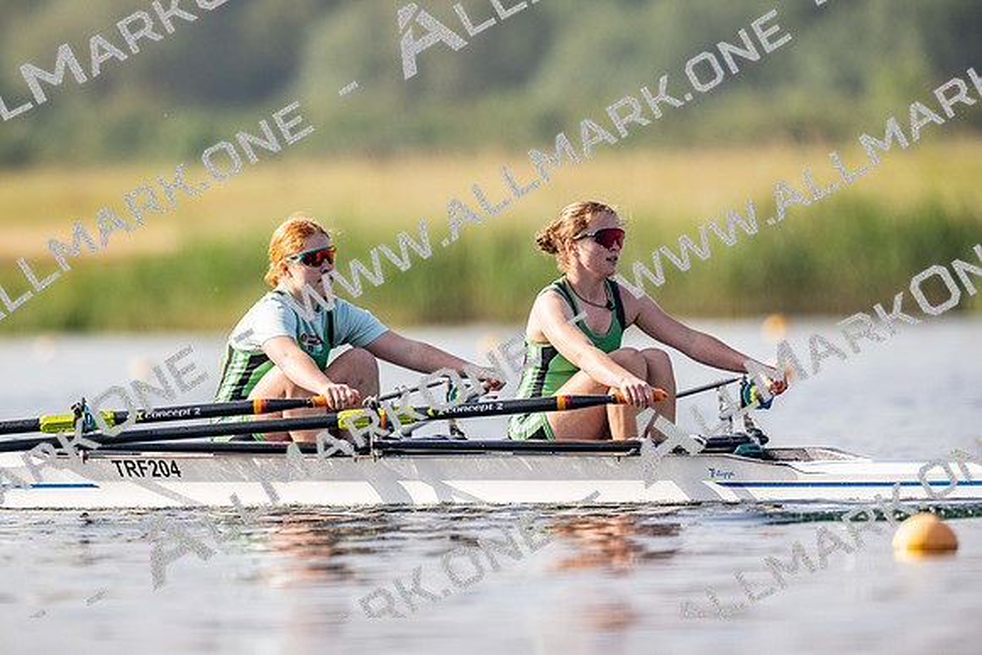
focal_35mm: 600
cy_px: 328
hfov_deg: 3.4
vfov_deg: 2.3
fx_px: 16370
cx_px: 491
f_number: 5
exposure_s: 1/2500
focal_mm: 600
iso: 250
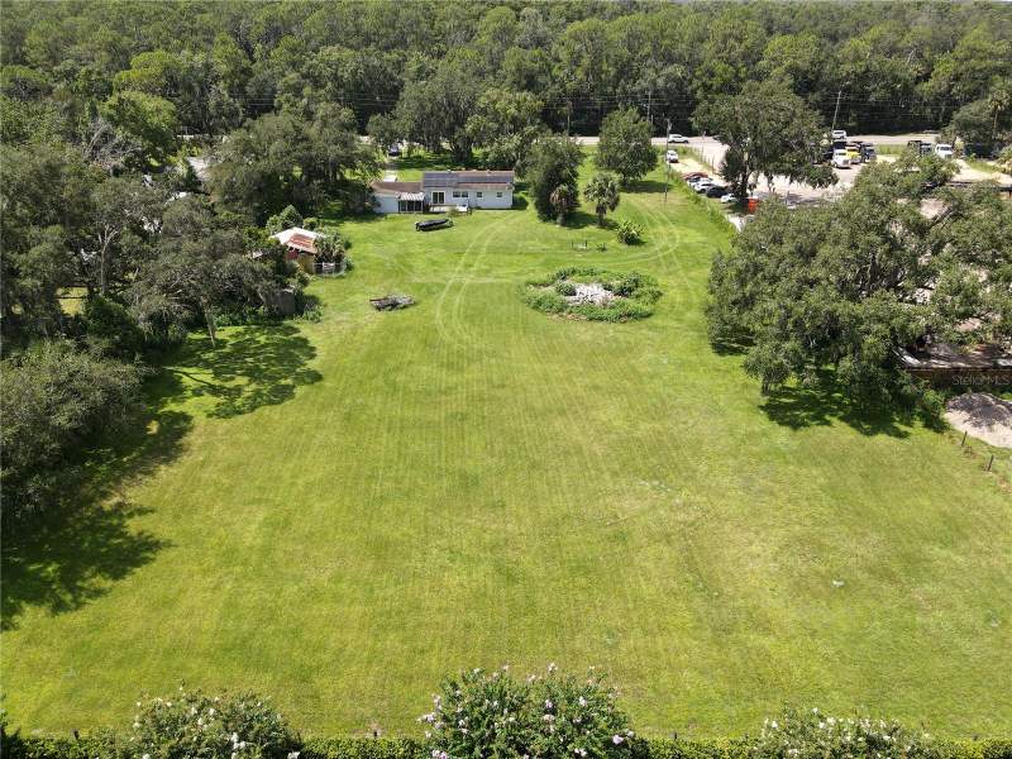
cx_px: 506
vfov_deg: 56.8
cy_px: 380
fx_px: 702
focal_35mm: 24
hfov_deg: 71.6
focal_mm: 4.5
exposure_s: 1/400
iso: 100
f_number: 2.8
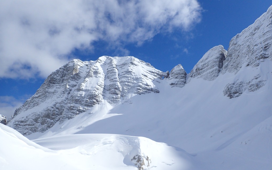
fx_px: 200
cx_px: 135
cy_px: 104
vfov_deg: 45.7
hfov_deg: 68.4
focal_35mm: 27
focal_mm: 4.5
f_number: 8
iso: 200
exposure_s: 1/800
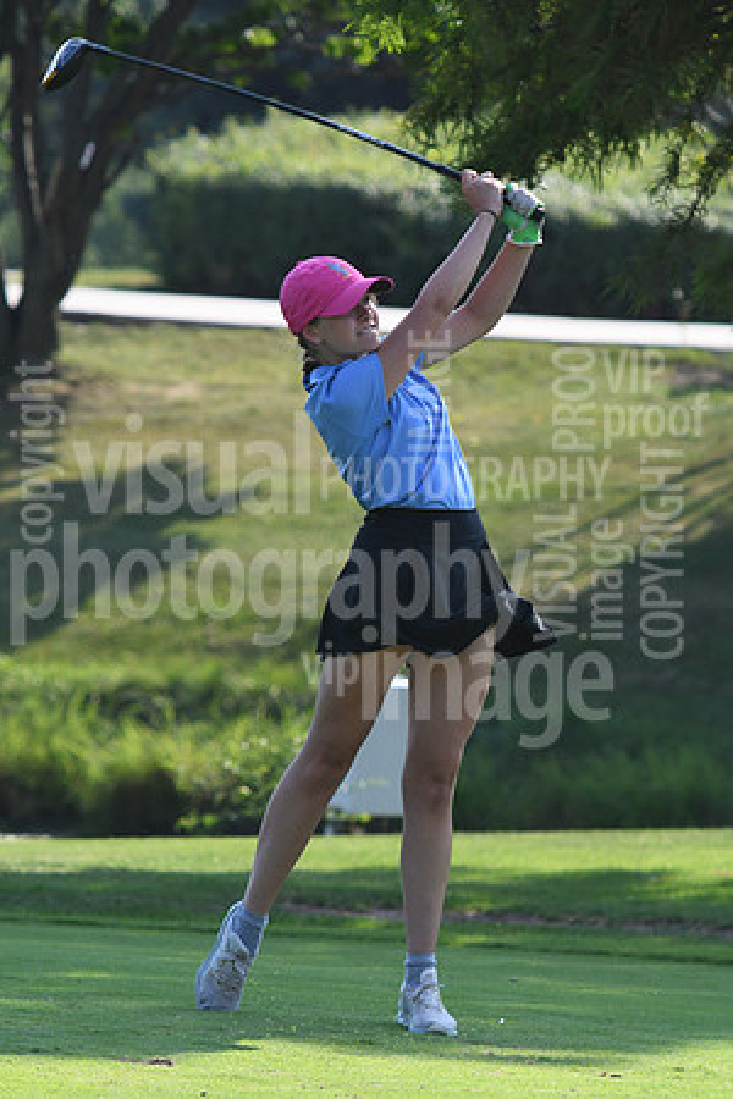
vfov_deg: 3.9
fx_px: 16033
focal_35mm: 525
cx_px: 366
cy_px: 550
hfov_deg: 2.6
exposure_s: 1/800
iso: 640
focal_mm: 350
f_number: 6.3
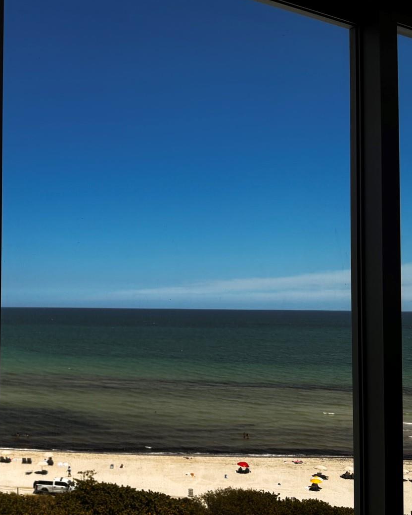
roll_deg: -0.6
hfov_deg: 35.7
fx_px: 594
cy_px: 287
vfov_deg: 46.8
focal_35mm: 39
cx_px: 32
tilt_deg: +2.1
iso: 50
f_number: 1.6
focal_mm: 5.96
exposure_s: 1/3311
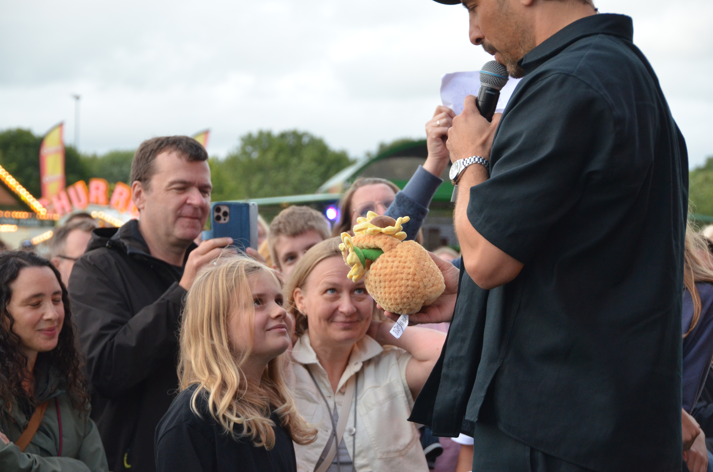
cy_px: 236
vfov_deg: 11.7
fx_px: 2312
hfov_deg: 17.5
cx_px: 356
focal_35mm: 117
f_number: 6.3
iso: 1100
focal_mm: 78
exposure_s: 1/640
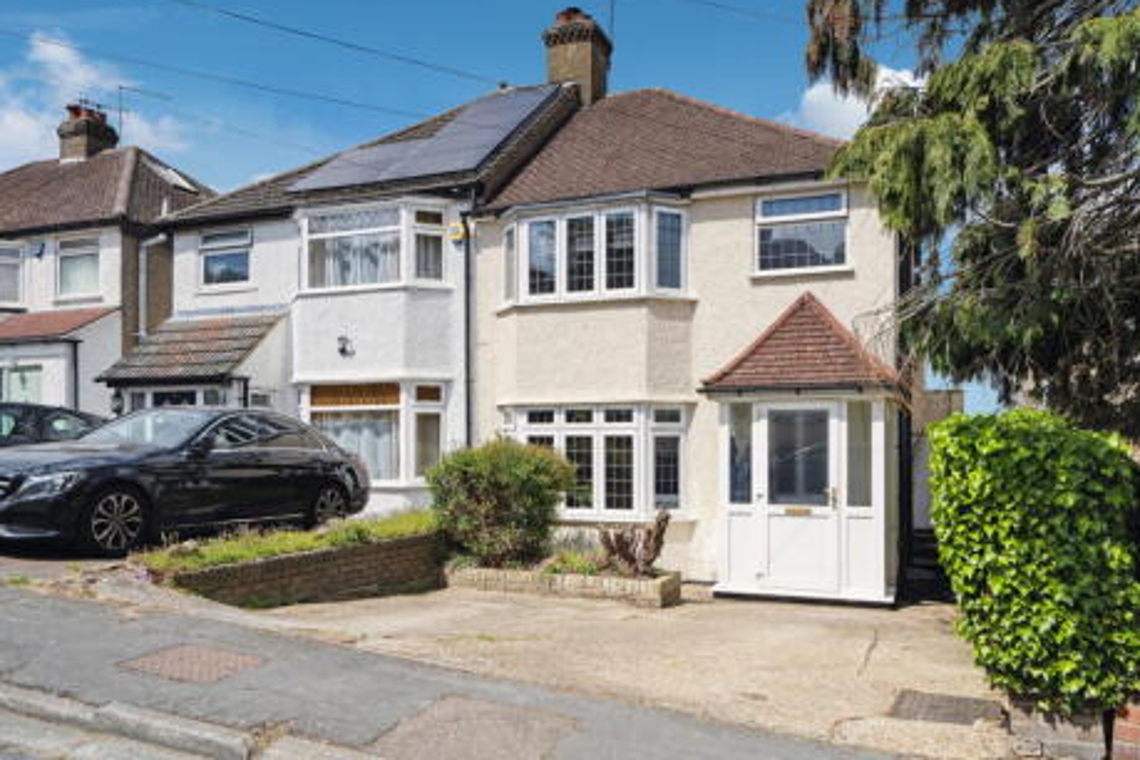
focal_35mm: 28
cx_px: 571
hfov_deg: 65.5
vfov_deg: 46.4
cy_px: 379
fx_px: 887
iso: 640
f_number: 5
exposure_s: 1/6400
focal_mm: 27
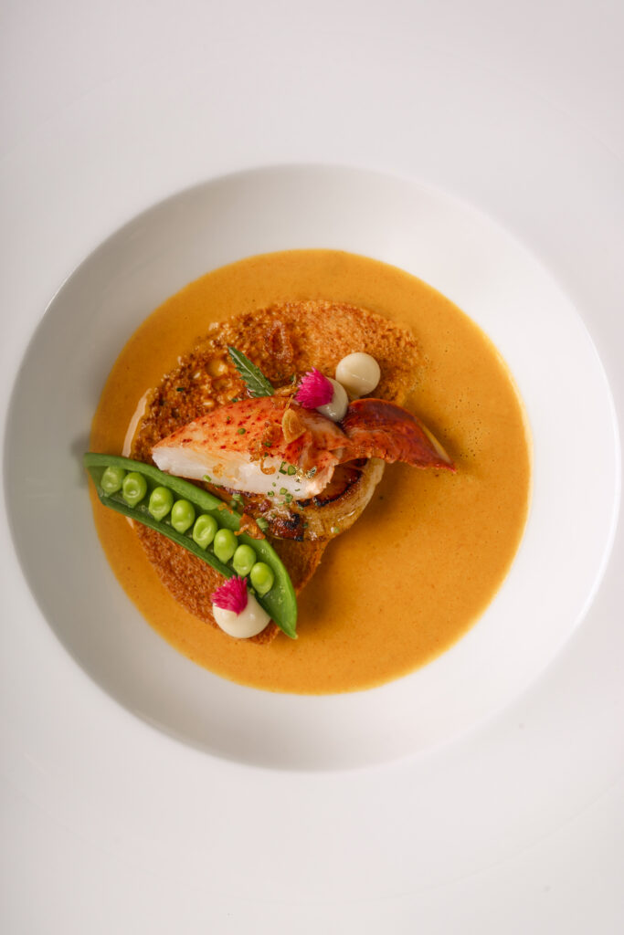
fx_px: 1663
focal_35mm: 64
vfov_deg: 31.4
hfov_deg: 21.2
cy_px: 468
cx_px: 312
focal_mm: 64
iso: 200
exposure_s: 1/250
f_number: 14
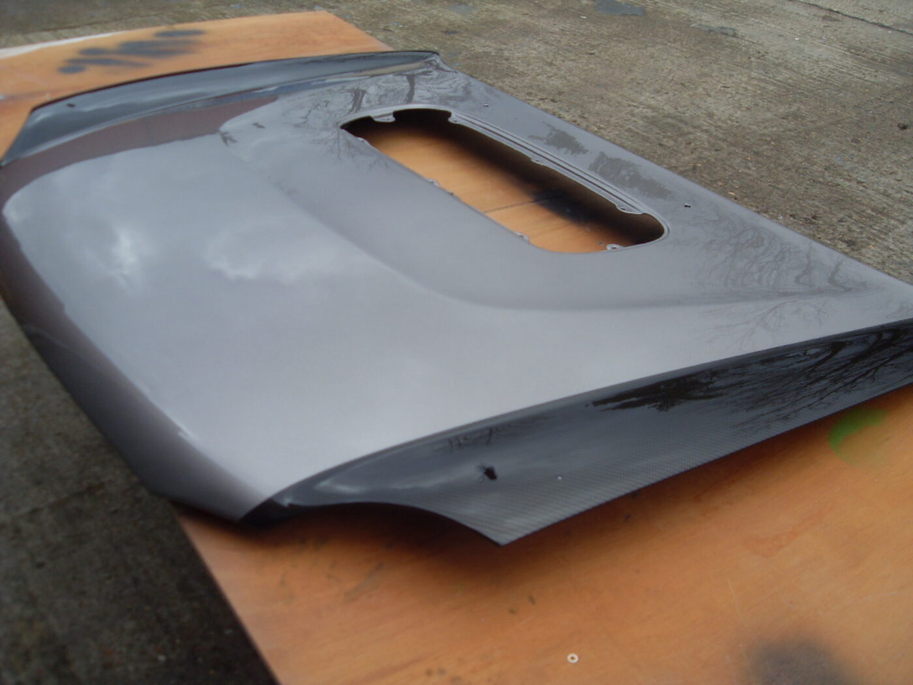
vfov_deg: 40.7
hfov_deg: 52.6
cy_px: 342
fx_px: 923
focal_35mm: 35
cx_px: 456
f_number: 7
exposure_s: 1/125
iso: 80
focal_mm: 6.3
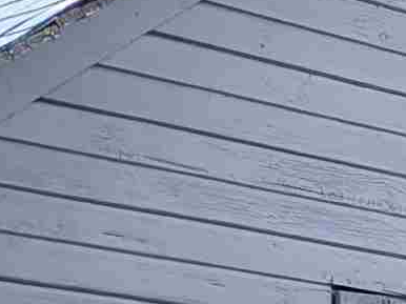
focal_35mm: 215
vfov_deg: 6.1
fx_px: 2520
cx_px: 1597
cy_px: 1078
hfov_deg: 7.1
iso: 56
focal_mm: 4.38
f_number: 1.73
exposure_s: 1/124
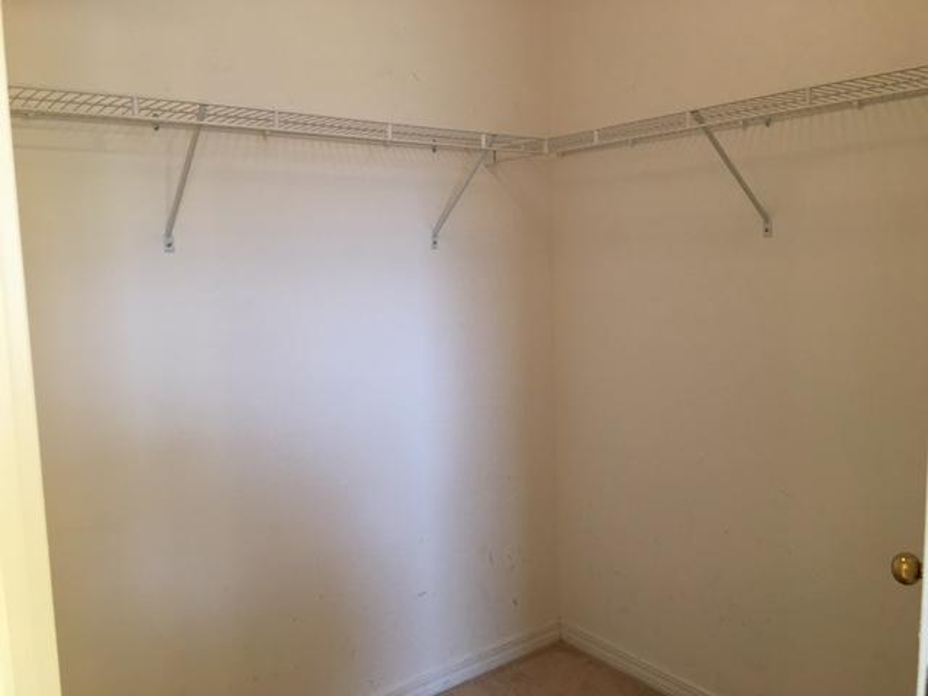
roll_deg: +1.4
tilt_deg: -5.2
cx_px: 464
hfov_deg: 61.7
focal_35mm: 29
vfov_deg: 48.2
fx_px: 777
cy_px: 348
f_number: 2.2
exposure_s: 1/15
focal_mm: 4.15
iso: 32
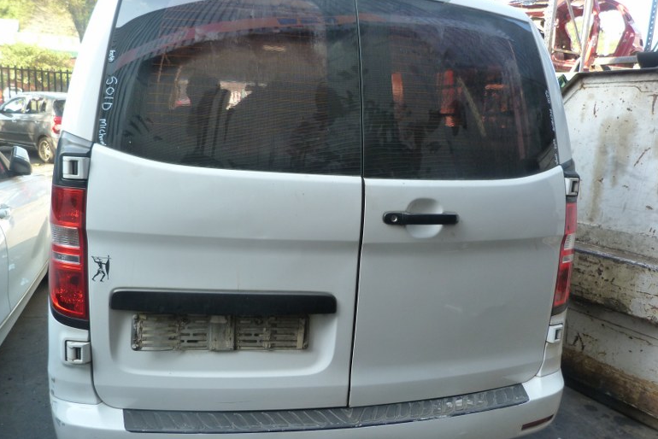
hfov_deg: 67.4
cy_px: 220
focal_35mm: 27
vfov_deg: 48.0
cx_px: 332
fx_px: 494
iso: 160
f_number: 2.8
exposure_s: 1/60
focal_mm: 4.5
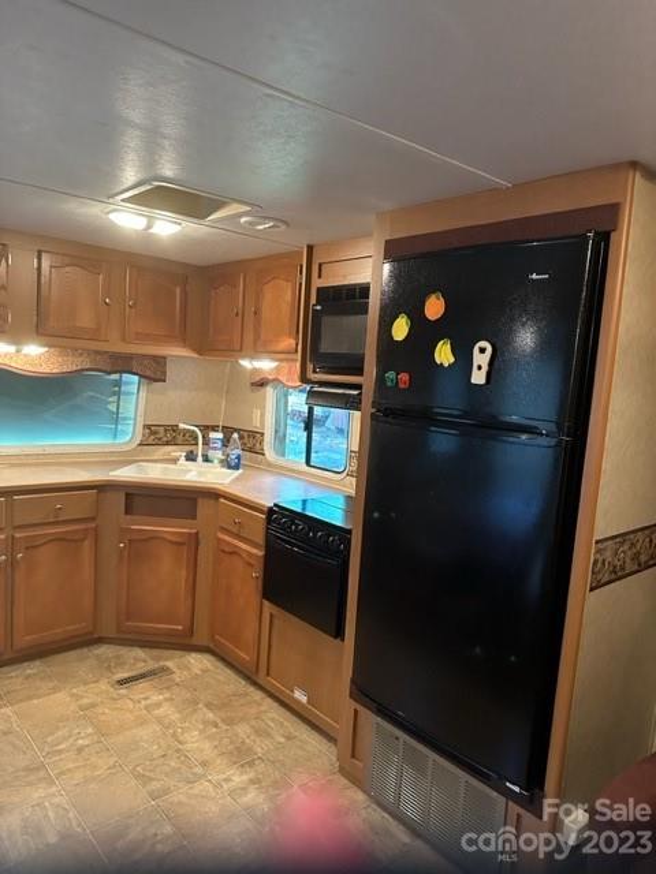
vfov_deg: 71.6
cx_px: 328
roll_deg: -3.4
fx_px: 606
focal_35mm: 24
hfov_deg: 56.8
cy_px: 437
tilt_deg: -6.7
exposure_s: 1/52
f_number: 1.78
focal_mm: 6.86
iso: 1000
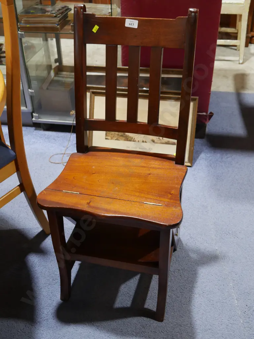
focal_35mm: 40
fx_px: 391
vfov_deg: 46.8
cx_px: 127
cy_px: 170
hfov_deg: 36.0
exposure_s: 1/60
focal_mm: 20
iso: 800
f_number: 4.4
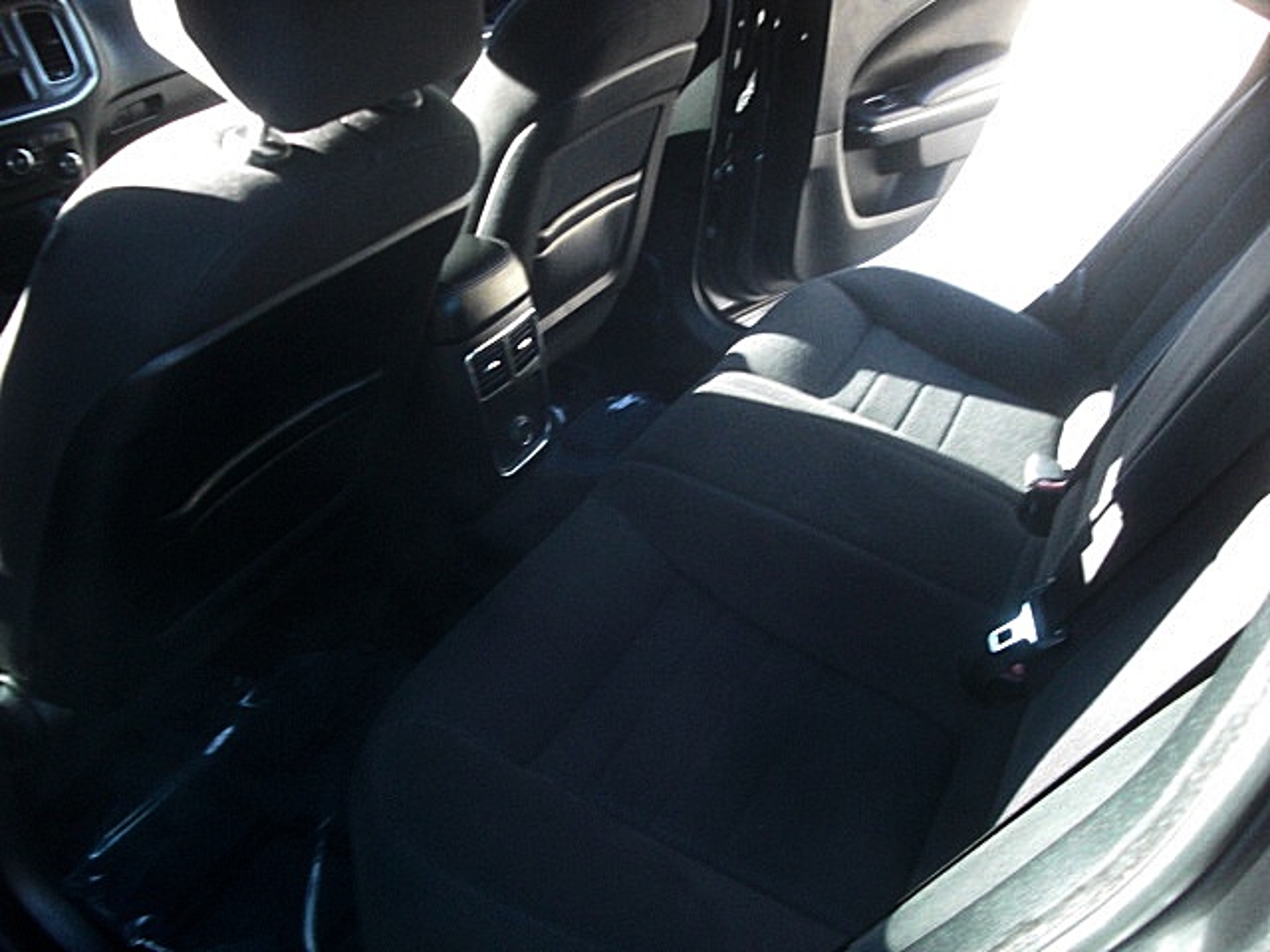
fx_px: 1321
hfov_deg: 51.4
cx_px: 635
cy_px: 476
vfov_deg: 39.7
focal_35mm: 36
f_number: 2.8
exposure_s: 1/100
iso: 400
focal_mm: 6.3
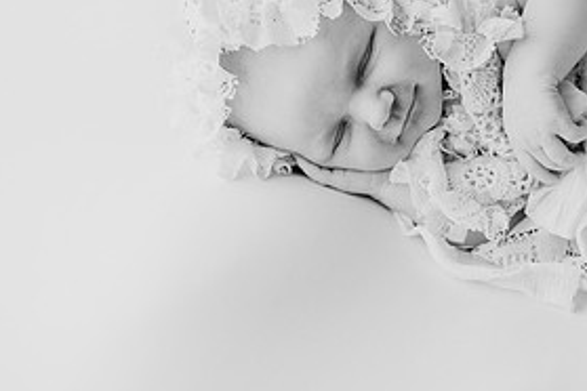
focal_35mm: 104
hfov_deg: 19.3
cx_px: 524
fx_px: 1696
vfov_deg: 13.1
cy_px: 81
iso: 100
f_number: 2.5
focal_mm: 50
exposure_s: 1/200
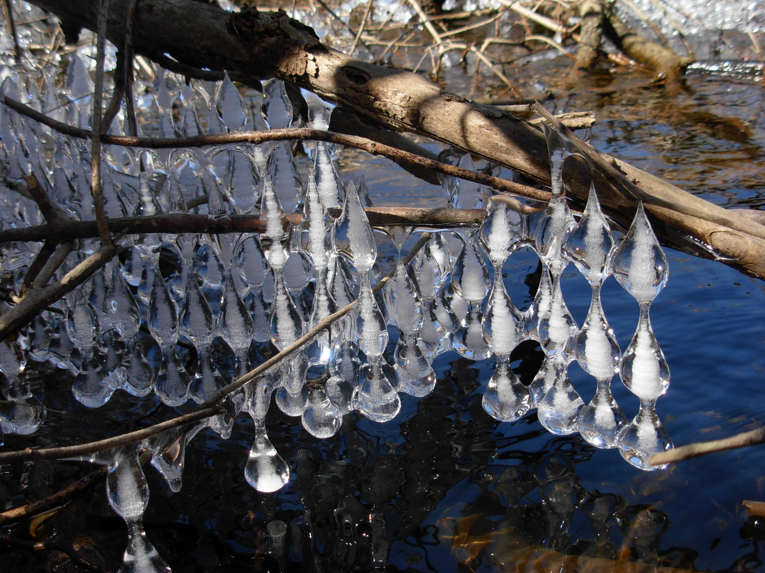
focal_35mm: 52
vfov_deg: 28.0
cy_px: 286
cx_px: 382
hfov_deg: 36.8
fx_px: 1149
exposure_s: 1/483
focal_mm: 8.5
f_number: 3.2
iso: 79
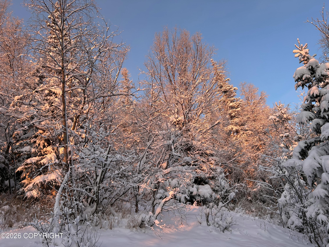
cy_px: 124
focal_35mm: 26
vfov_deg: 53.1
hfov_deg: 67.3
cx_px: 164
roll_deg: +5.7
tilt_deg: +24.4
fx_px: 247
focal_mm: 5.7
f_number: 1.5
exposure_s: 1/266
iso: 40
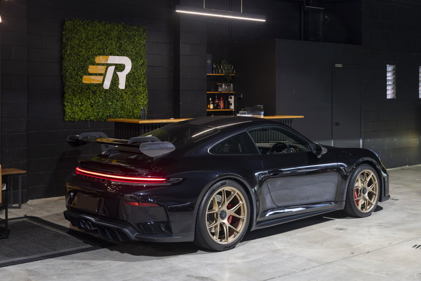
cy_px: 140
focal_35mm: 50
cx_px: 210
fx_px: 579
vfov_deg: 27.3
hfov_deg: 40.0
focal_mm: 49.5
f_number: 4.5
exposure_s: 1/30
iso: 8000
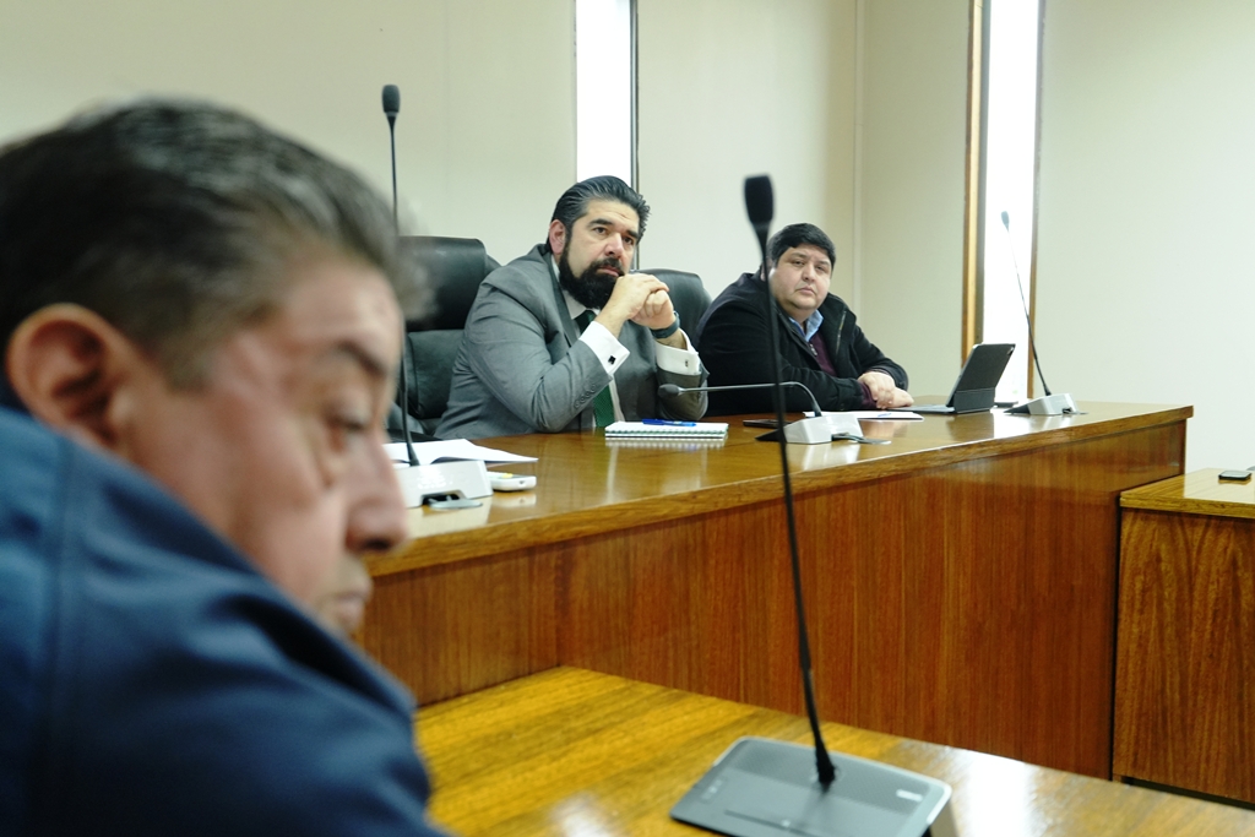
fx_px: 1307
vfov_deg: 35.5
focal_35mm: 38
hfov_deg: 51.3
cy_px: 418
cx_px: 628
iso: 1250
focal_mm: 25
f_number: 2.8
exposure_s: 1/40
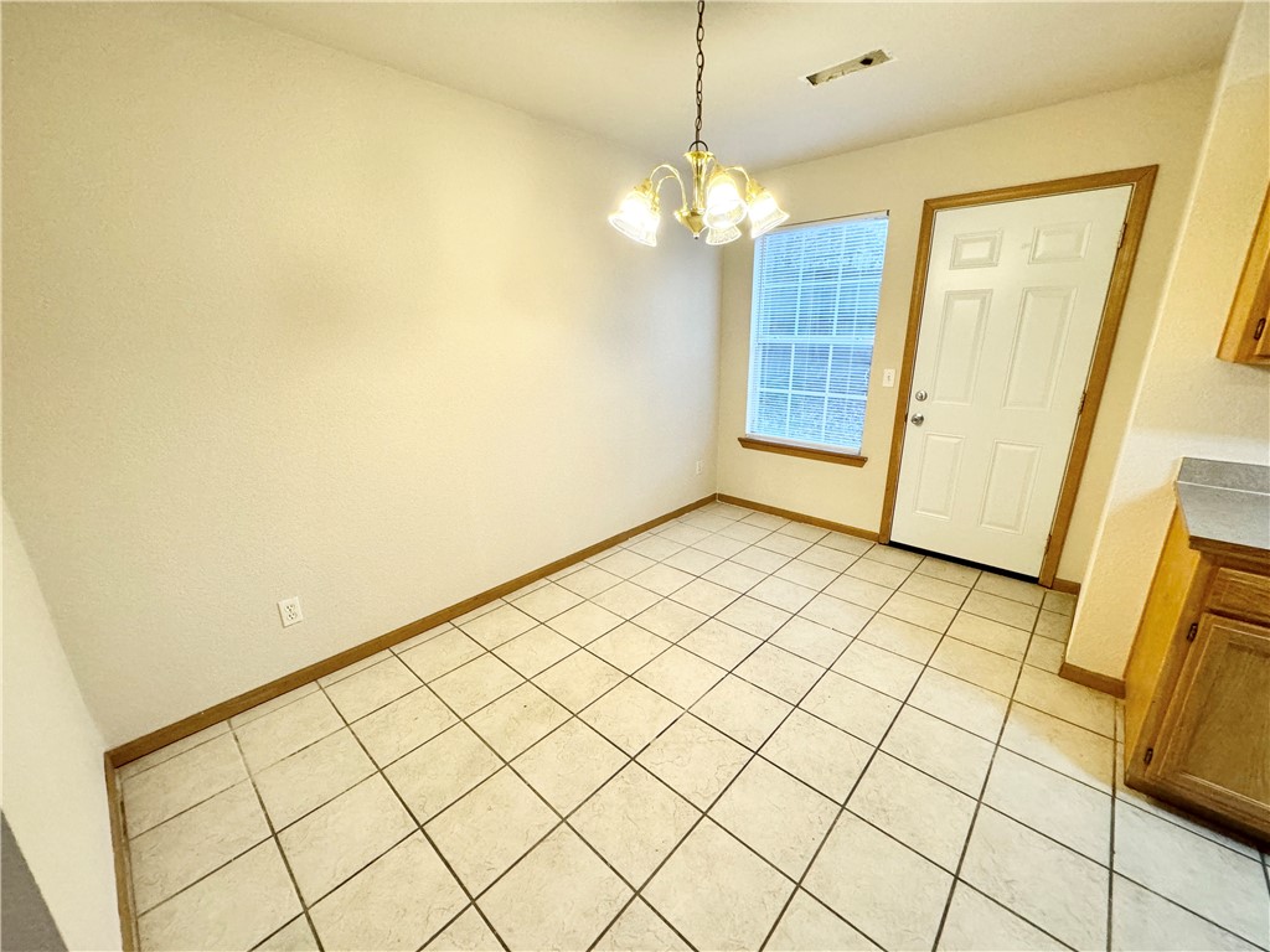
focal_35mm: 14
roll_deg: +0.4
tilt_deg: -17.5
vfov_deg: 85.7
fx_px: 514
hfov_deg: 102.1
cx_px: 635
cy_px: 476
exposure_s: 1/120
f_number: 2.2
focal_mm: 2.22
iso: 250
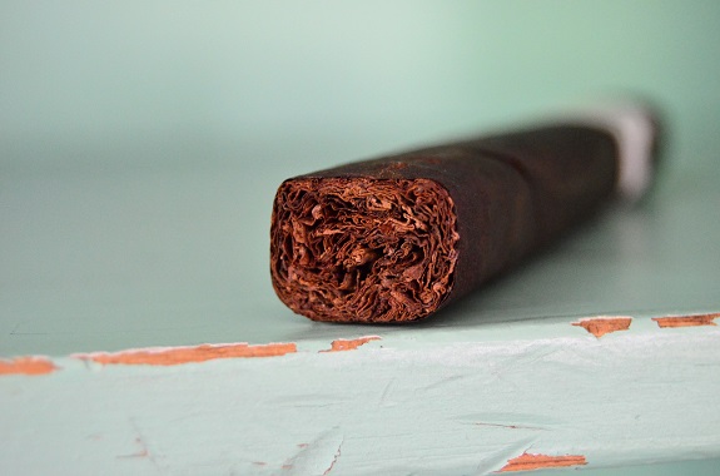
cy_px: 238
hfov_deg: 24.7
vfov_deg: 16.5
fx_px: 1645
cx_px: 360
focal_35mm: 82
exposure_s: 1/30
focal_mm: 55
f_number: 5.6
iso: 3200
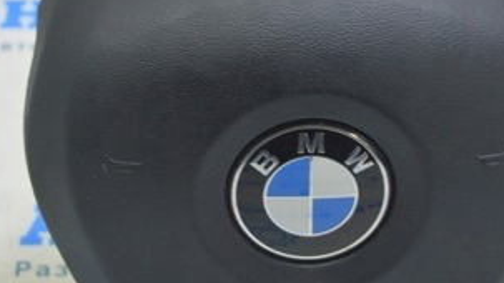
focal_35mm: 116
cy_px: 146
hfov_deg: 18.4
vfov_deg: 10.4
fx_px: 1551
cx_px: 299
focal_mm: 35
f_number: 5.6
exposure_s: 1/20
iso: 400
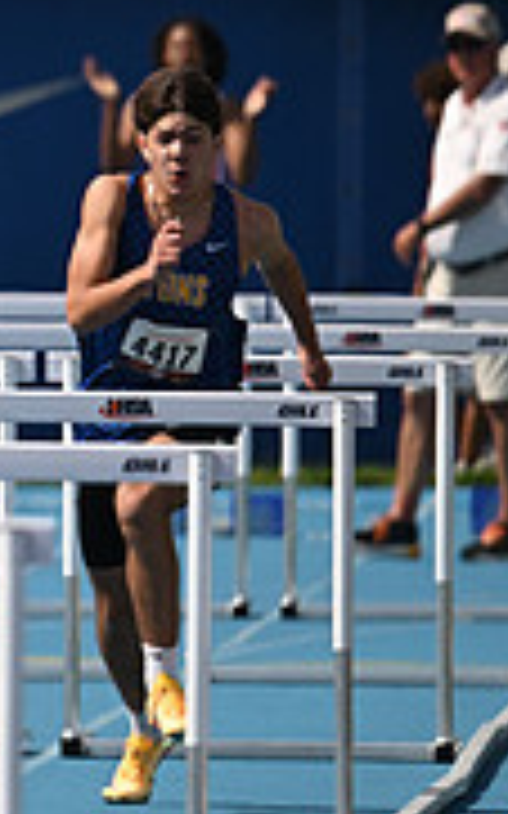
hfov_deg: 1.0
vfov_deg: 1.6
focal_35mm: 1308
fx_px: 28997
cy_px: 259
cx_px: -769
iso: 250
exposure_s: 1/2500
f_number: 4.5
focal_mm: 400
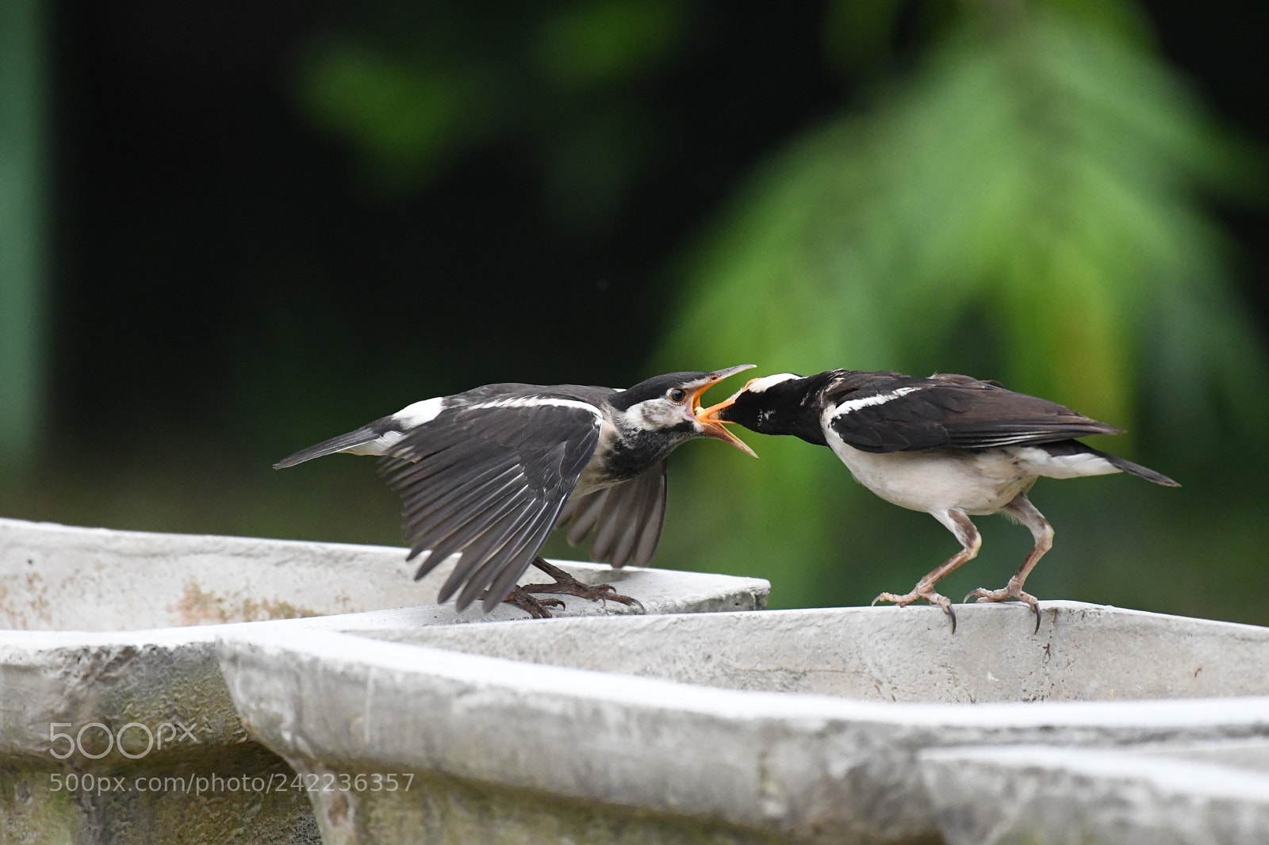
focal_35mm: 750
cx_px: 634
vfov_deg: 1.8
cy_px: 422
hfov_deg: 2.8
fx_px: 26430
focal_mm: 500
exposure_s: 1/1000
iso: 5000
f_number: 5.6
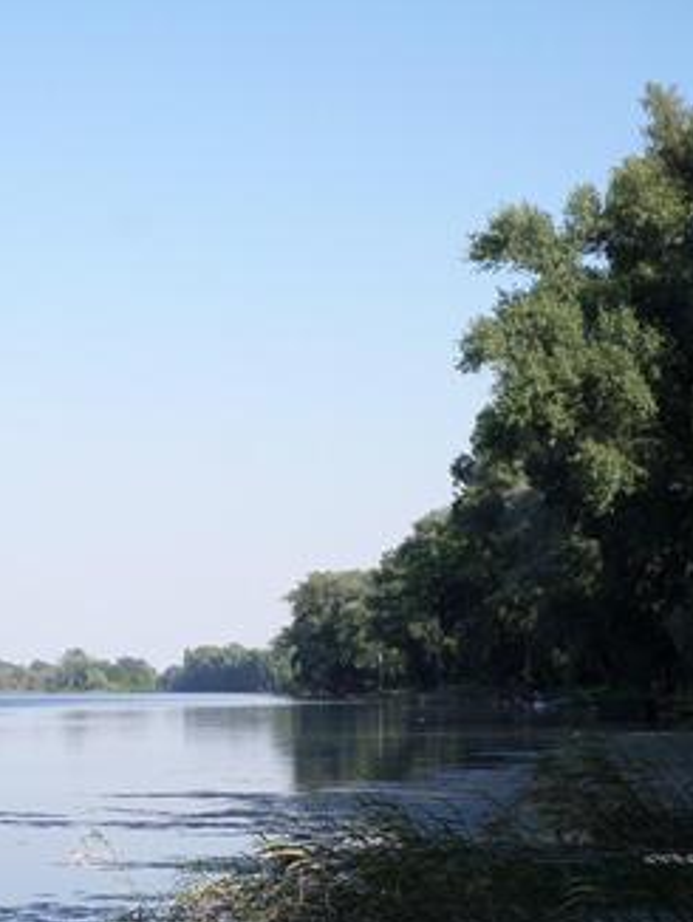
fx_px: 2826
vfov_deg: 18.4
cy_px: 667
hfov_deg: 13.9
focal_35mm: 106
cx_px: 85
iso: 80
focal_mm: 9.7
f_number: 3.6
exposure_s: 1/500
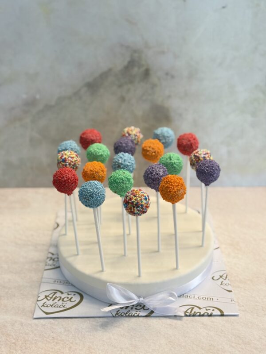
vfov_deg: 39.7
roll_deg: +0.4
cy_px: 177
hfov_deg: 30.3
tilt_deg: -26.5
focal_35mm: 48
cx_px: 133
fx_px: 492
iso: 100
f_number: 1.78
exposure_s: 1/96
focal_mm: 6.76
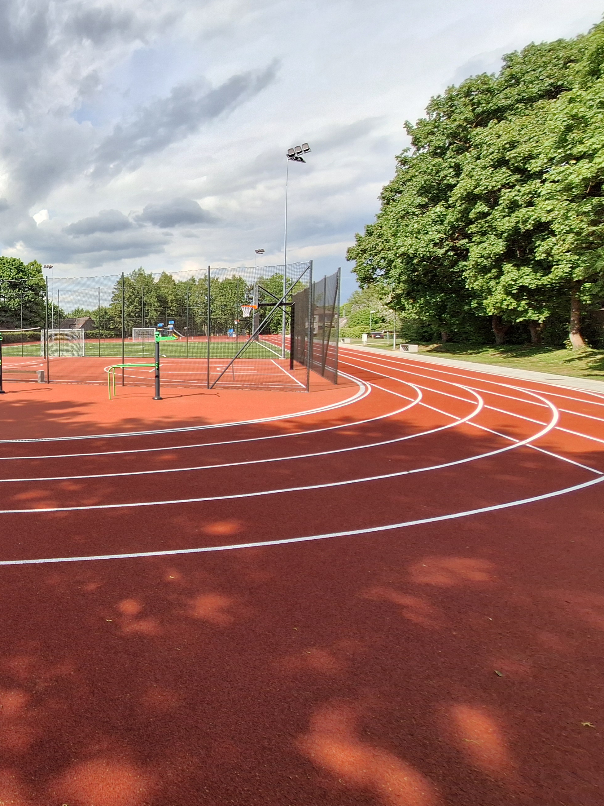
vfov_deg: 81.6
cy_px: 369
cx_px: 14
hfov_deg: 53.4
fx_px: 465
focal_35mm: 20
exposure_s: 1/1481
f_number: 2.2
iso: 40
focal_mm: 1.74
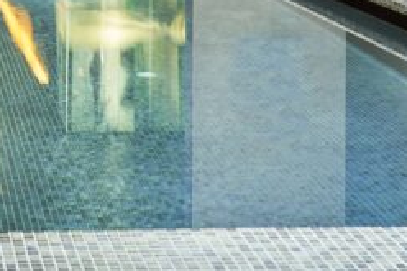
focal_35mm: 124
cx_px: -113
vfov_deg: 10.6
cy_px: -157
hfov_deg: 15.8
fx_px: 1401
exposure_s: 1.3
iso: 100
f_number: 5.6
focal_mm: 30
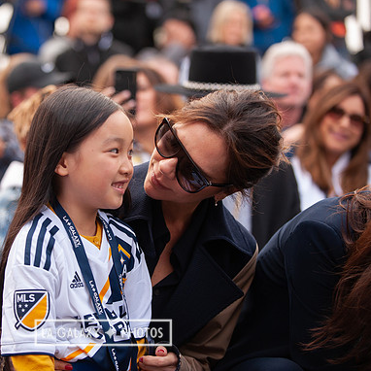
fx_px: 1346
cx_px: 103
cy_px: 186
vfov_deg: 15.7
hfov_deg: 15.6
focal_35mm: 111
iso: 560
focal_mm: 86
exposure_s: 1/1250
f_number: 2.8
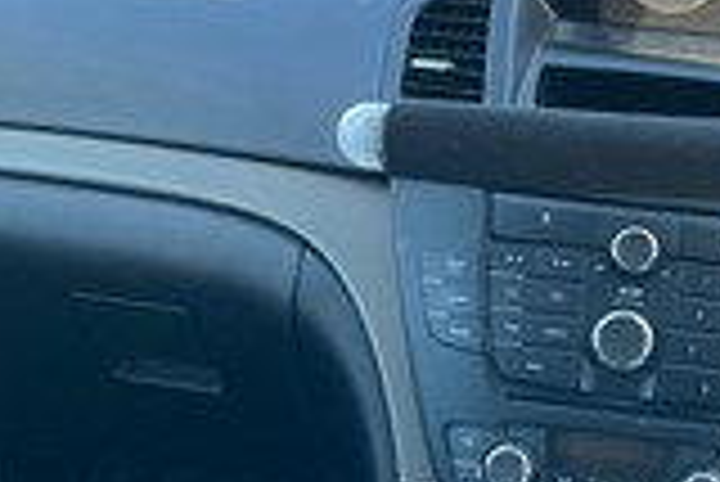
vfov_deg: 22.7
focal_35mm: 59
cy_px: 401
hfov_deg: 32.4
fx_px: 1181
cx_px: 634
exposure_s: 1/121
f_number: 1.6
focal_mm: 4.2
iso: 80
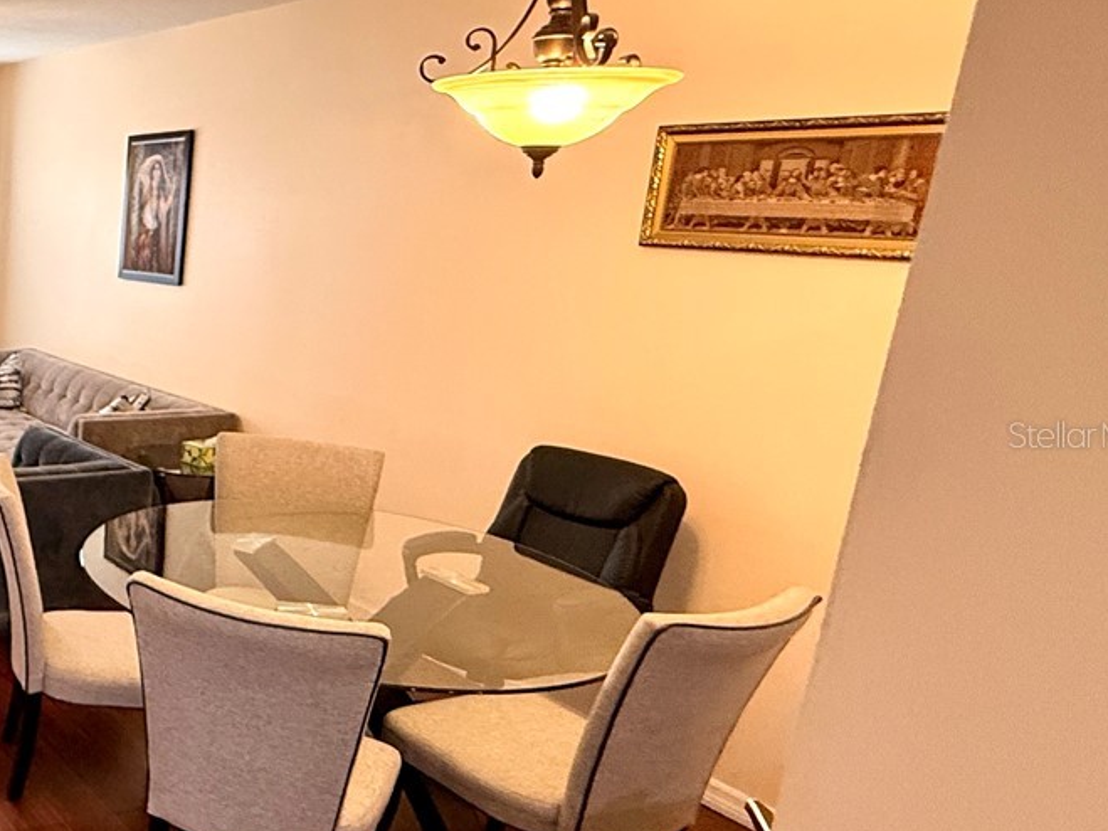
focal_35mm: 34
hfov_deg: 40.5
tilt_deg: -11.2
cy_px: 434
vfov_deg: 41.8
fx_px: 1088
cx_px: -178
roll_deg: -0.1
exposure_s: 1/99
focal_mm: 2.22
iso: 320
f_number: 2.2
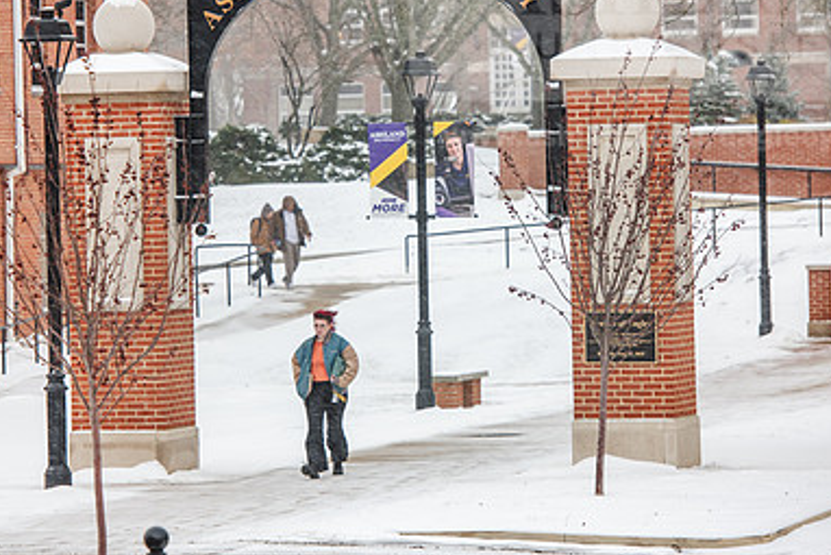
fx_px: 5265
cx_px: 344
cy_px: 182
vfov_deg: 6.0
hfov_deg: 9.0
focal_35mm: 228
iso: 320
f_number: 4.5
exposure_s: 1/160
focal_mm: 150
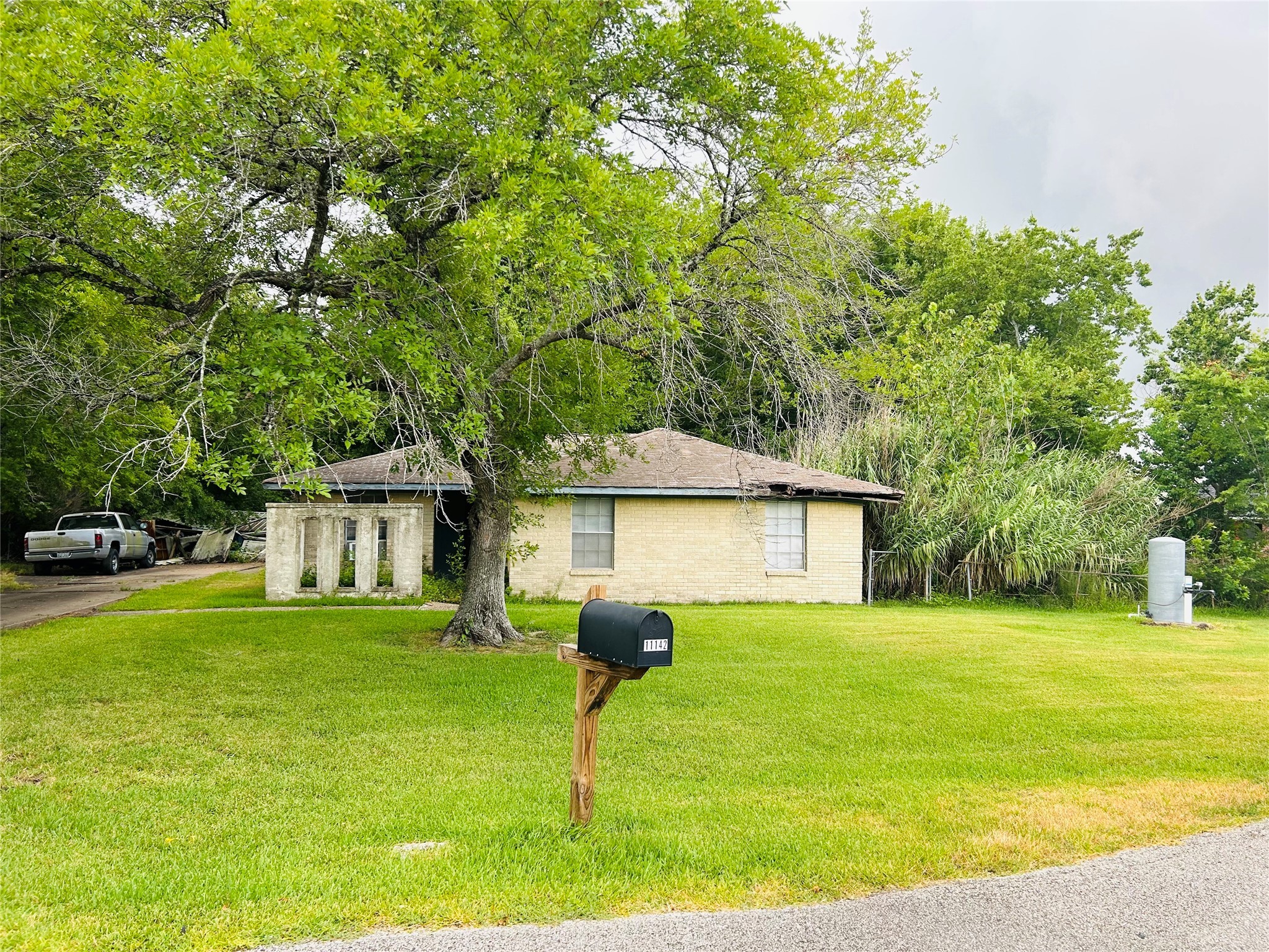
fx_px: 953
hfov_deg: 67.3
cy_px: 476
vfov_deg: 53.1
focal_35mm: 26
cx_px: 634
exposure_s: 1/650
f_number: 1.5
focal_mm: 5.7
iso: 50
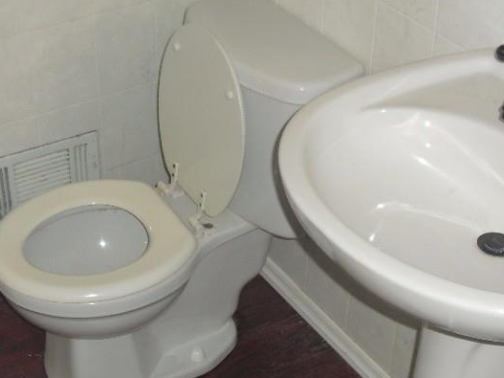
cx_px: 187
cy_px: 150
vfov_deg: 21.0
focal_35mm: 70
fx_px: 1019
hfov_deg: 27.7
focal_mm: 6.3
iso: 100
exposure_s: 1/60
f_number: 3.1
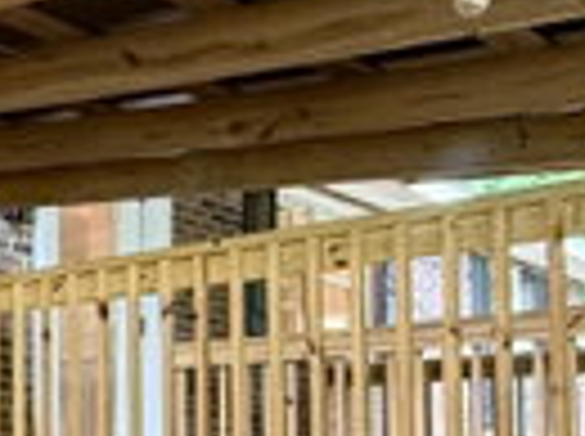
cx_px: -83
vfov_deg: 20.8
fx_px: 1164
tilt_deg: +5.3
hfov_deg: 25.8
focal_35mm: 69
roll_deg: -0.8
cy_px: 400
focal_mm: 2.22
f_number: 2.2
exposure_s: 1/60
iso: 640
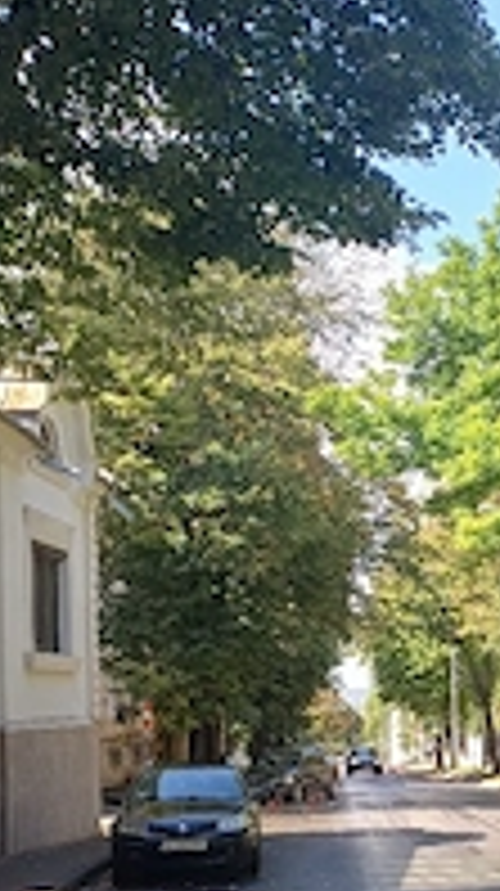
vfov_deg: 36.0
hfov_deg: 20.7
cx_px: 550
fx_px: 1300
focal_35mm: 55
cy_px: 765
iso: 50
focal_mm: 4.65
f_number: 1.8
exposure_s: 1/213
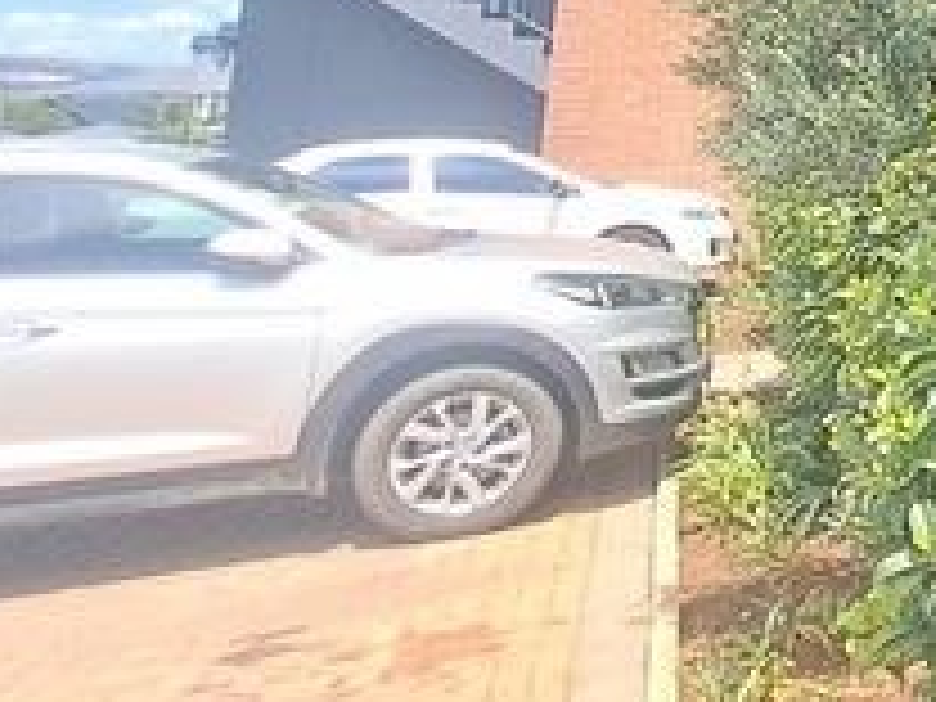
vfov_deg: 25.9
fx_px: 1352
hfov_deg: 24.3
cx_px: 1562
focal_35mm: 50
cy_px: -148
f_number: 2.2
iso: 50
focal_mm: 1.74
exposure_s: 1/1211
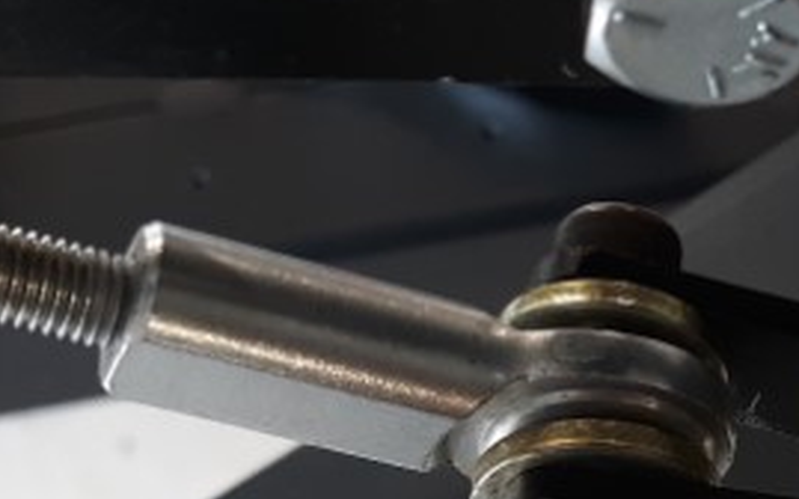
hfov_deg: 17.9
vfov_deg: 11.4
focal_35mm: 113
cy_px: 573
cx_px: 829
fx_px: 2460
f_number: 1.7
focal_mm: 3.7
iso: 100
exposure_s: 1/40
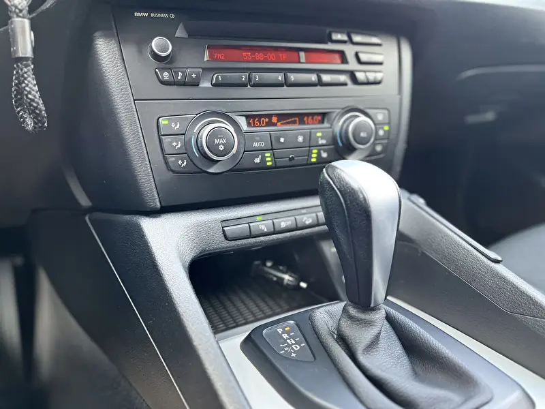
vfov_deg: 53.1
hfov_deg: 67.3
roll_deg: -0.9
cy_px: 204
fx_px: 409
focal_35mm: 26
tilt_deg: -17.9
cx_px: 272
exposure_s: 1/60
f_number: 1.6
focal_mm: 5.1
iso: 250
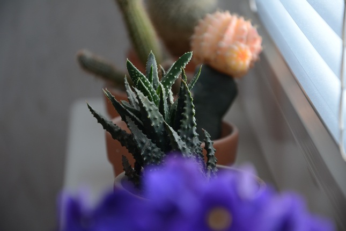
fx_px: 1514
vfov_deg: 8.7
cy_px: 116
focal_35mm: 158
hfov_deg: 13.0
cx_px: 173
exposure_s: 1/10
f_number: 5.6
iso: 200
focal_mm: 105
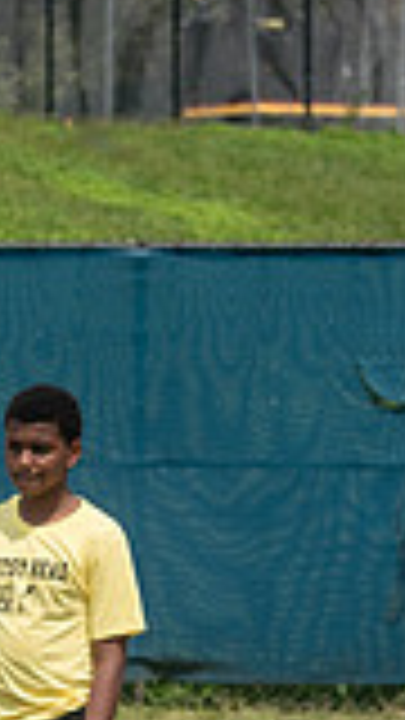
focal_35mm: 556
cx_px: -234
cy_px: 887
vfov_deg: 3.9
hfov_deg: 2.2
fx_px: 10615
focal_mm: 125
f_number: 5
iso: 160
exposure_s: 1/1600
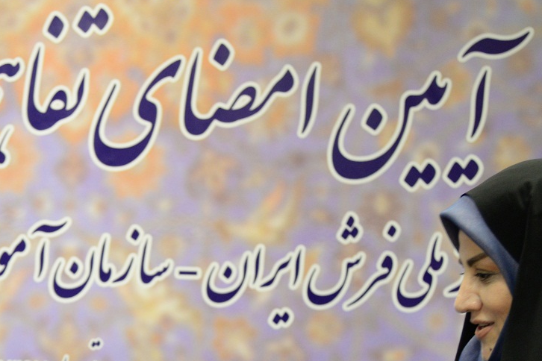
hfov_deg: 17.1
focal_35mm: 119
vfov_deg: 11.3
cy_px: 414
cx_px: 113
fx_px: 1791
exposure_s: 1/60
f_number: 4
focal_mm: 48
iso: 1600
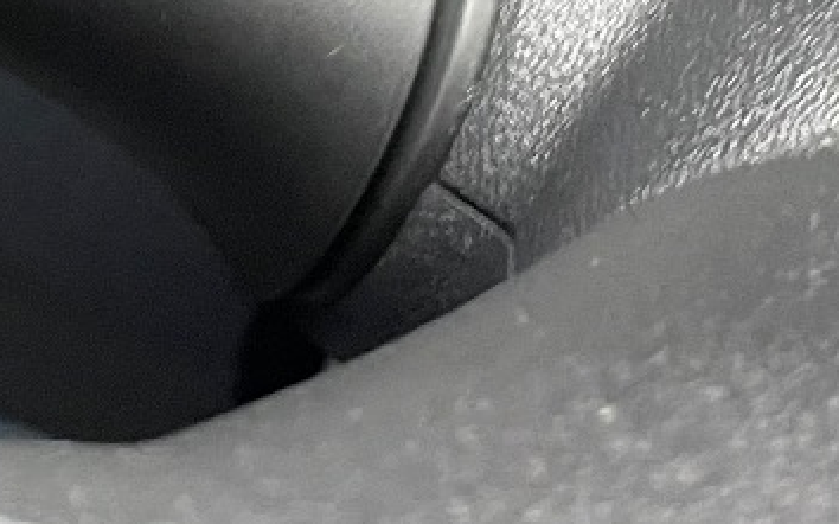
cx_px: -206
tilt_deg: -40.3
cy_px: -436
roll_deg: -5.5
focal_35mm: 112
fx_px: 2560
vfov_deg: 10.9
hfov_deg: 17.6
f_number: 1.6
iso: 640
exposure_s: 1/30
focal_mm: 4.2
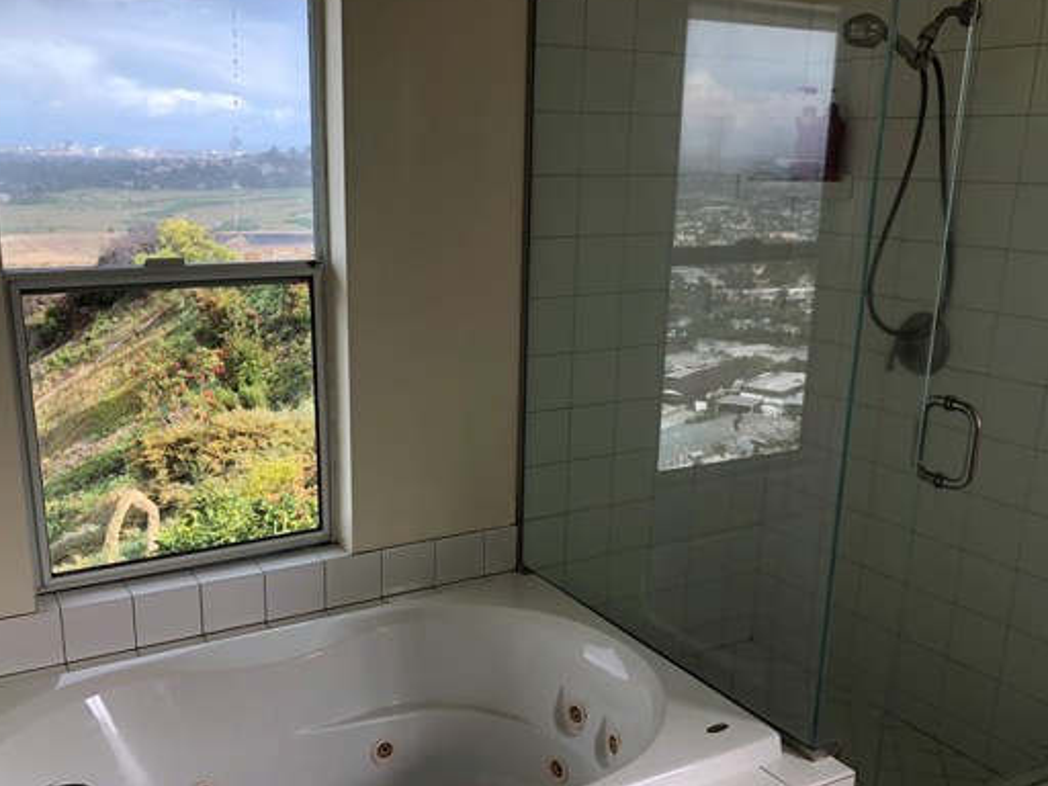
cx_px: 491
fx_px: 1060
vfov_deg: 40.6
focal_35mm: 35
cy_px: 461
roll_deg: -0.8
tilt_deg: -15.6
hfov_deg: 52.6
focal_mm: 3.99
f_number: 1.8
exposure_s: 1/151
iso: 20
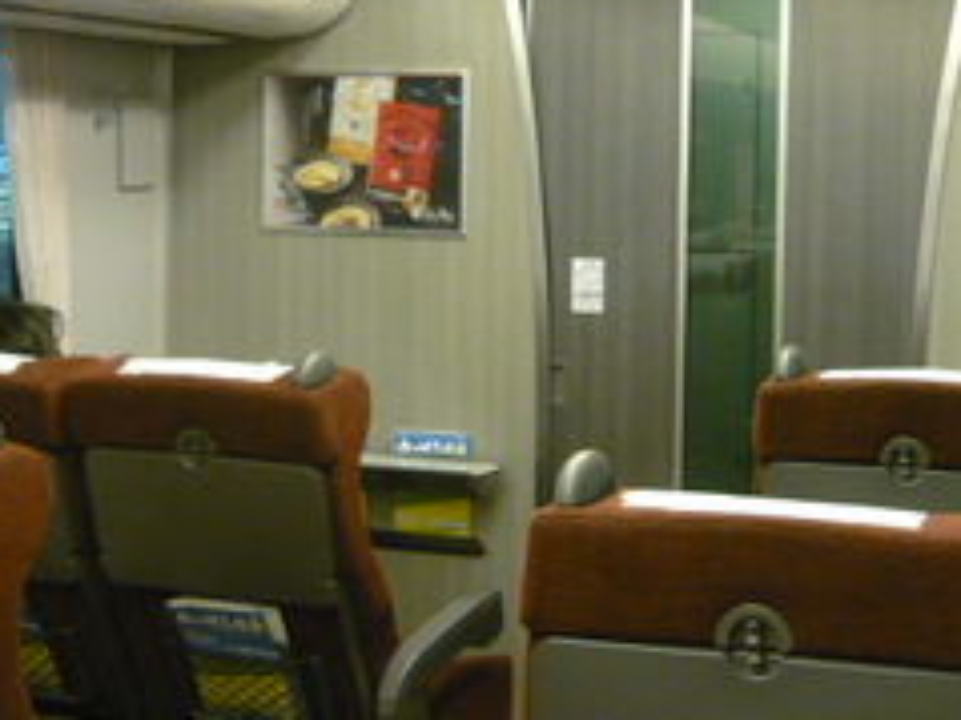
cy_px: 259
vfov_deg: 25.1
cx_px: 667
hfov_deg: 32.9
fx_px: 1609
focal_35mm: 58
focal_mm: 5.5
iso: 400
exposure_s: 1/25
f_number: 2.8
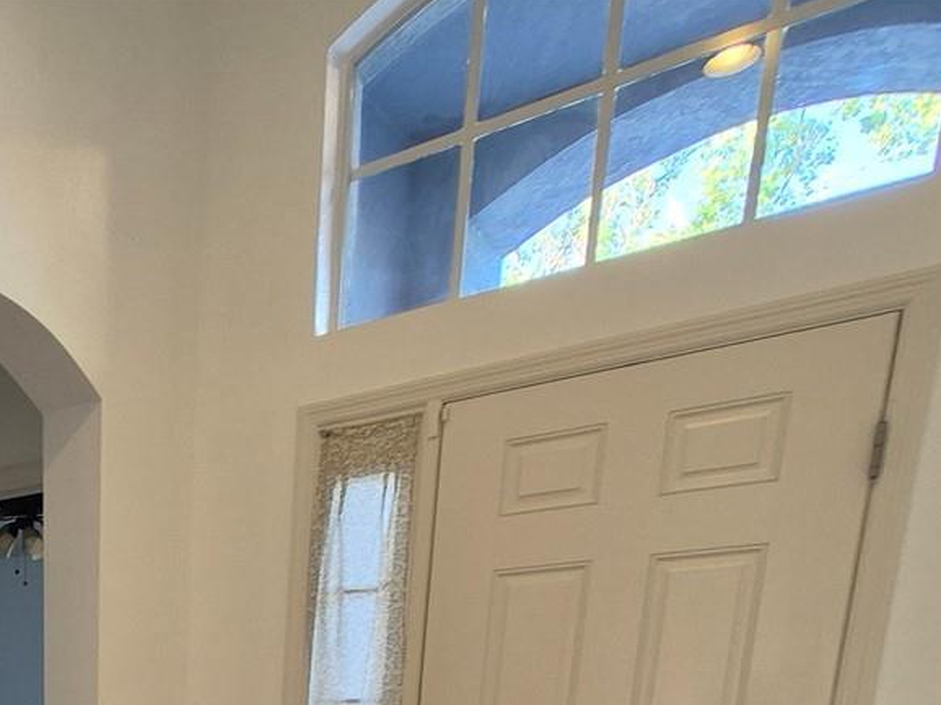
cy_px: 970
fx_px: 978
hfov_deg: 43.8
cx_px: -2
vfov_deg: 29.6
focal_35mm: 36
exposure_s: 1/60
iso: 125
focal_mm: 1.74
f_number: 2.2
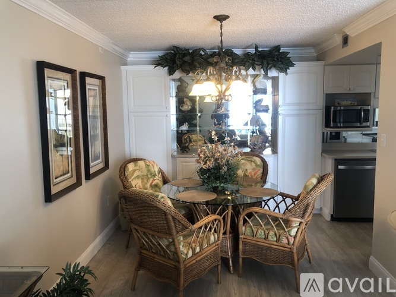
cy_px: 148
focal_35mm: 28
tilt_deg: -5.9
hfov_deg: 63.5
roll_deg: +0.6
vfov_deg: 49.7
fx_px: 320
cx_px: 198
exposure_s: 1/30
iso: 25
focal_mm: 3.99
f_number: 1.8
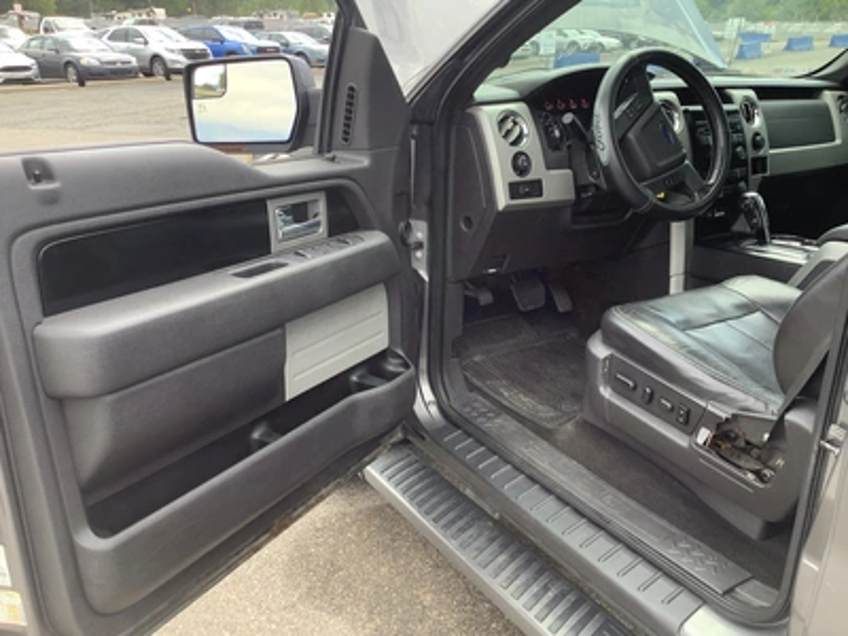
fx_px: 759
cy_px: 318
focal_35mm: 31
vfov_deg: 45.4
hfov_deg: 58.4
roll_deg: +0.2
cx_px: 424
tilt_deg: -21.8
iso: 25
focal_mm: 3.3
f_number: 2.4
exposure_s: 1/113
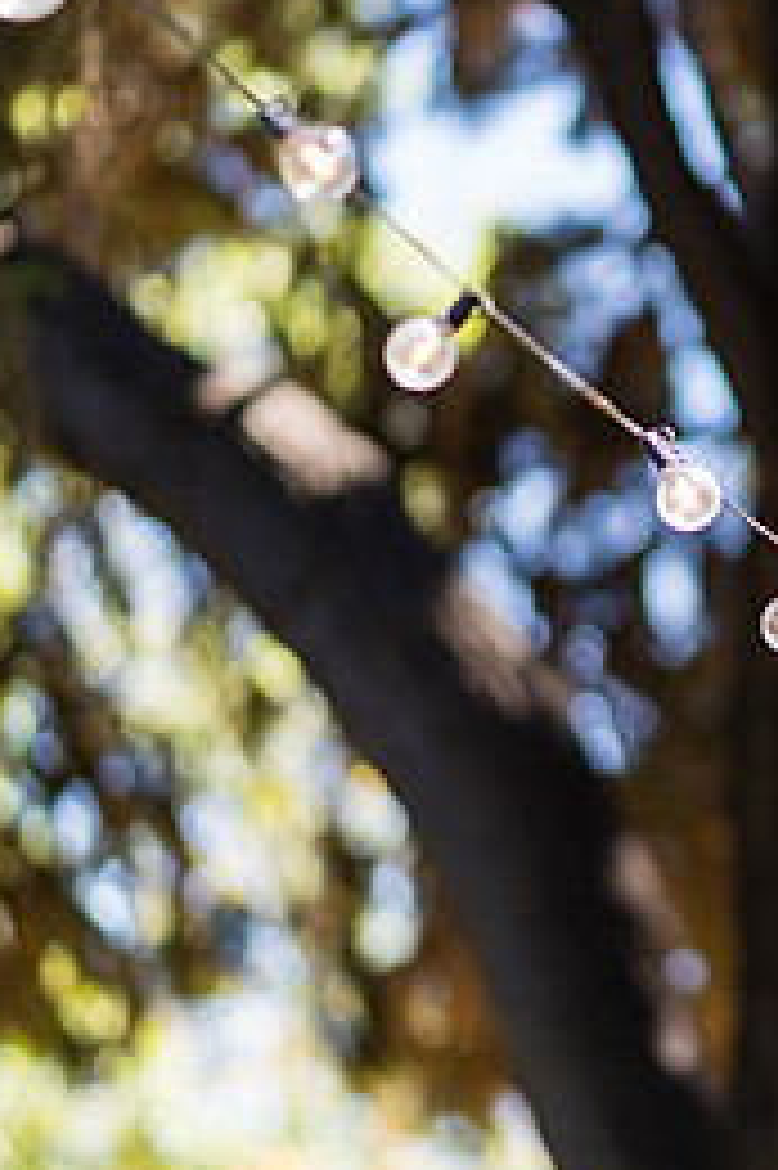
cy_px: 596
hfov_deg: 7.2
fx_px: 6167
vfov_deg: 10.8
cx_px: 827
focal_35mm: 190
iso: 125
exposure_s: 1/800
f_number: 1.8
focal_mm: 85
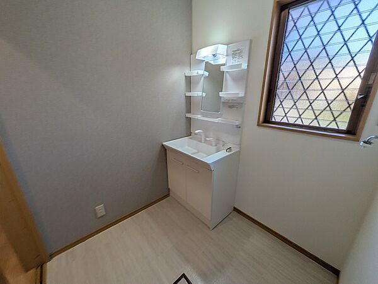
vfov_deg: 85.7
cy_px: 142
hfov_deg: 102.1
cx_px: 189
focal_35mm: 14
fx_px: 153
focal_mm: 1.83
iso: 50
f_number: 2.2
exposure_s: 1/207
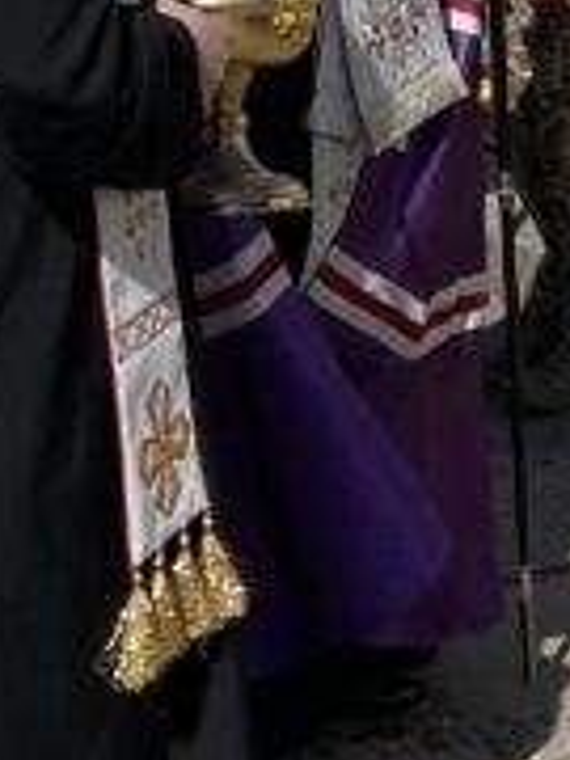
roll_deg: -0.3
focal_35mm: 148
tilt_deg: +0.1
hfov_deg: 9.9
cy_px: -486
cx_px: 714
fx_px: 3249
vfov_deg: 12.5
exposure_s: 1/7299
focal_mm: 4.2
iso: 50
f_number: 1.6
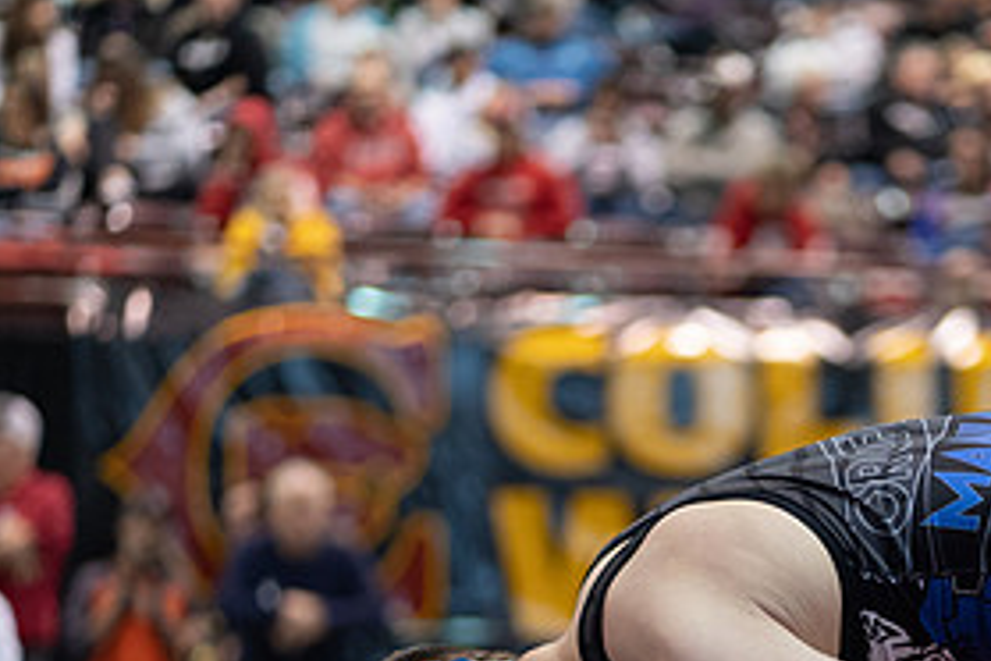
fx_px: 4872
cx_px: 799
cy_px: 652
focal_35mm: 177
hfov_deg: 11.6
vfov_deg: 7.7
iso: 2000
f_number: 1.8
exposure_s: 1/500
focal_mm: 85
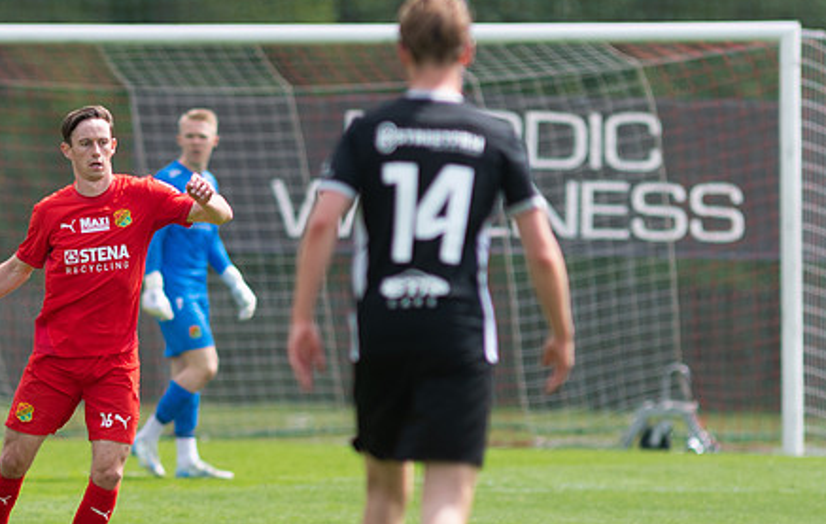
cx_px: 84
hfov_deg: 2.5
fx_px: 19234
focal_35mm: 851
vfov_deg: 1.6
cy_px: 291
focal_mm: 300
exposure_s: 1/2500
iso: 250
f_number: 3.2
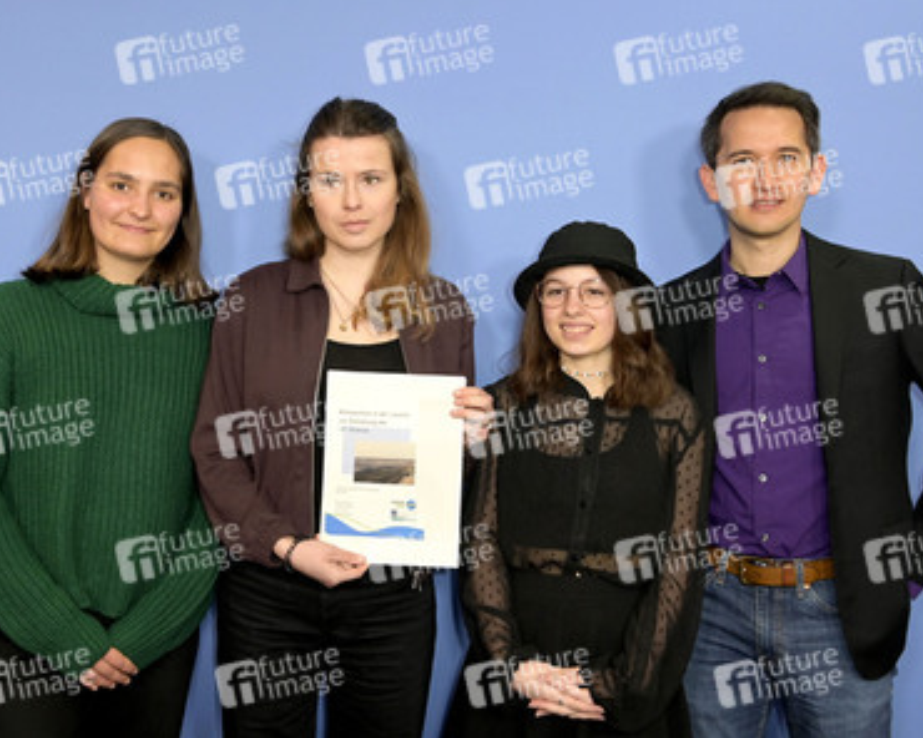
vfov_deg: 37.3
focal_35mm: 40
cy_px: 367
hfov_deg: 45.8
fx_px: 1093
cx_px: 463
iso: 4000
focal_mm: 35
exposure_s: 1/250
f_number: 6.3
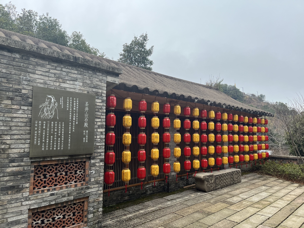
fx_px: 228
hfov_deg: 67.3
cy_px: 114
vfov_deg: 53.1
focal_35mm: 26
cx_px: 152
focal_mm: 5.1
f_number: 1.6
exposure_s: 1/297
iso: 50
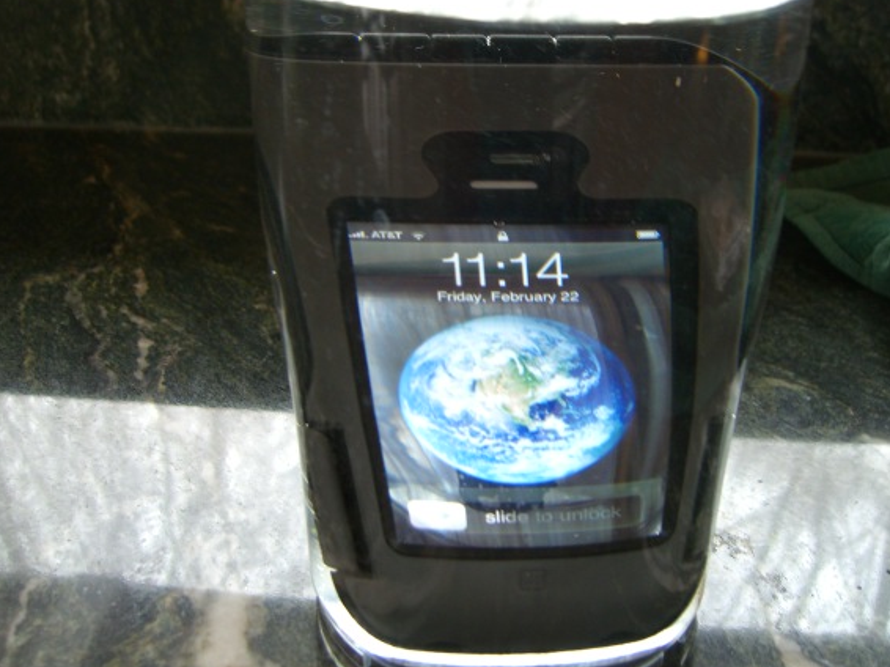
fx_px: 1105
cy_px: 307
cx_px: 472
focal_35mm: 43
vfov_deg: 33.6
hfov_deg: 43.8
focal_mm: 7.9
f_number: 2.8
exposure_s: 1/15
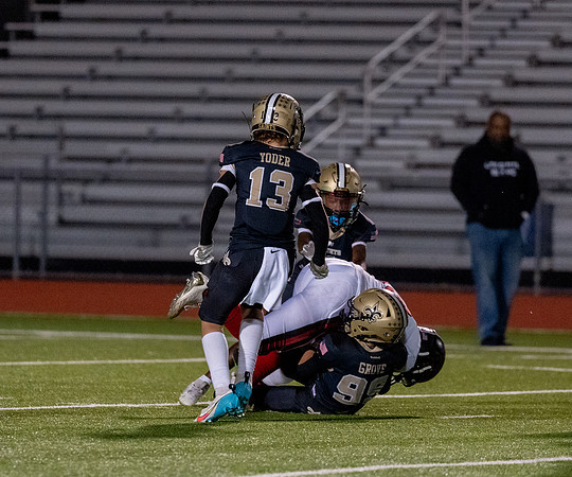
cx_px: 268
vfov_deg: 3.8
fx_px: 7106
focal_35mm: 413
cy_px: 200
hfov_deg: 4.6
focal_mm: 200
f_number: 2.8
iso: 5000
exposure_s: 1/1250
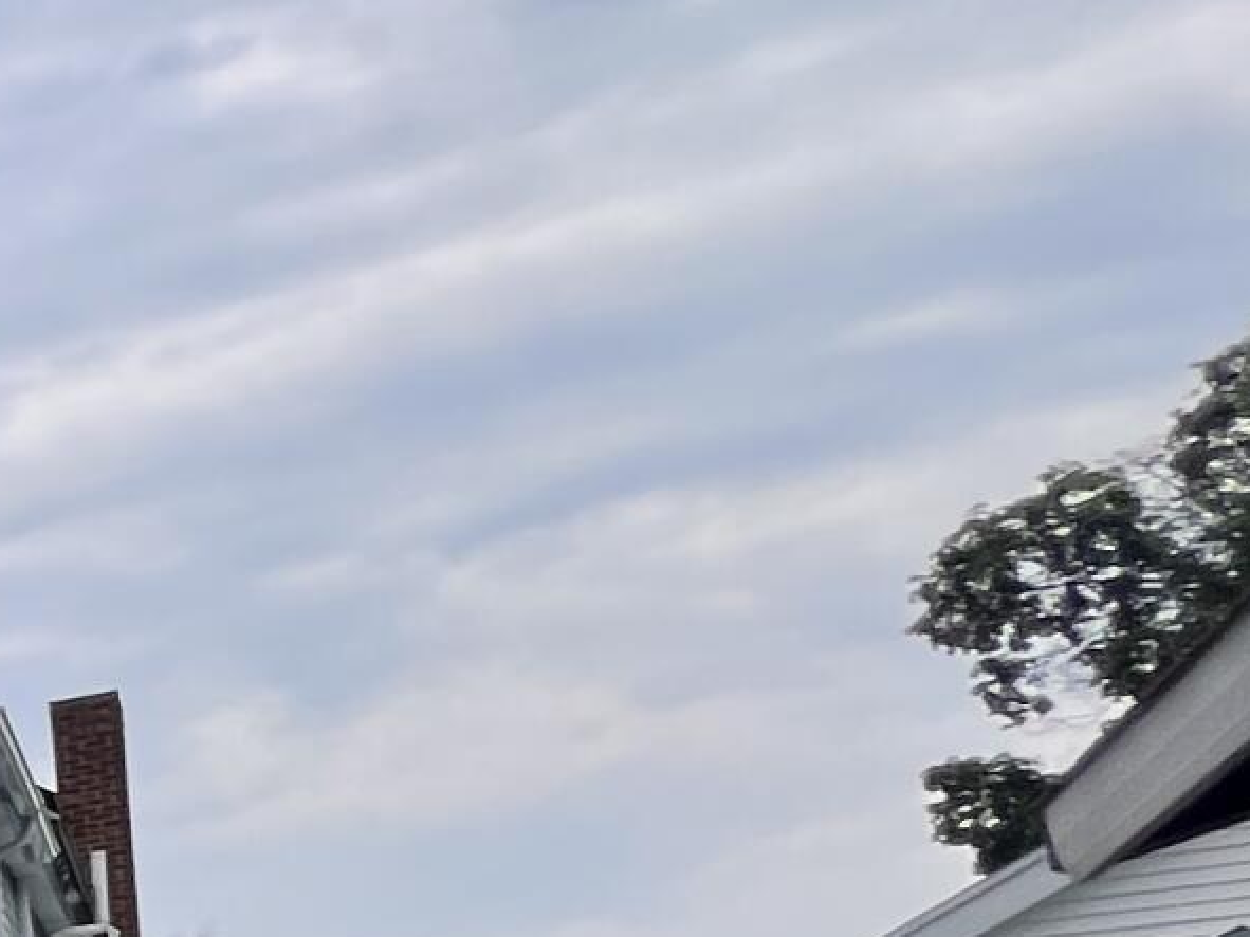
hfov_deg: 15.0
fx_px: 2383
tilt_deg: +2.3
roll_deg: +3.1
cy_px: 1313
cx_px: -1794
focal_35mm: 66
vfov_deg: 19.9
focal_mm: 1.57
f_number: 1.8
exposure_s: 1/1340
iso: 32
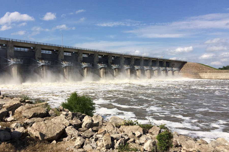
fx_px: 204
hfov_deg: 58.7
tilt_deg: -2.2
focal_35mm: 32
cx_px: 114
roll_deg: -0.4
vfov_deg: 41.1
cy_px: 83
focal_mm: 4.15
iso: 32
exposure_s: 1/3731
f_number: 2.2
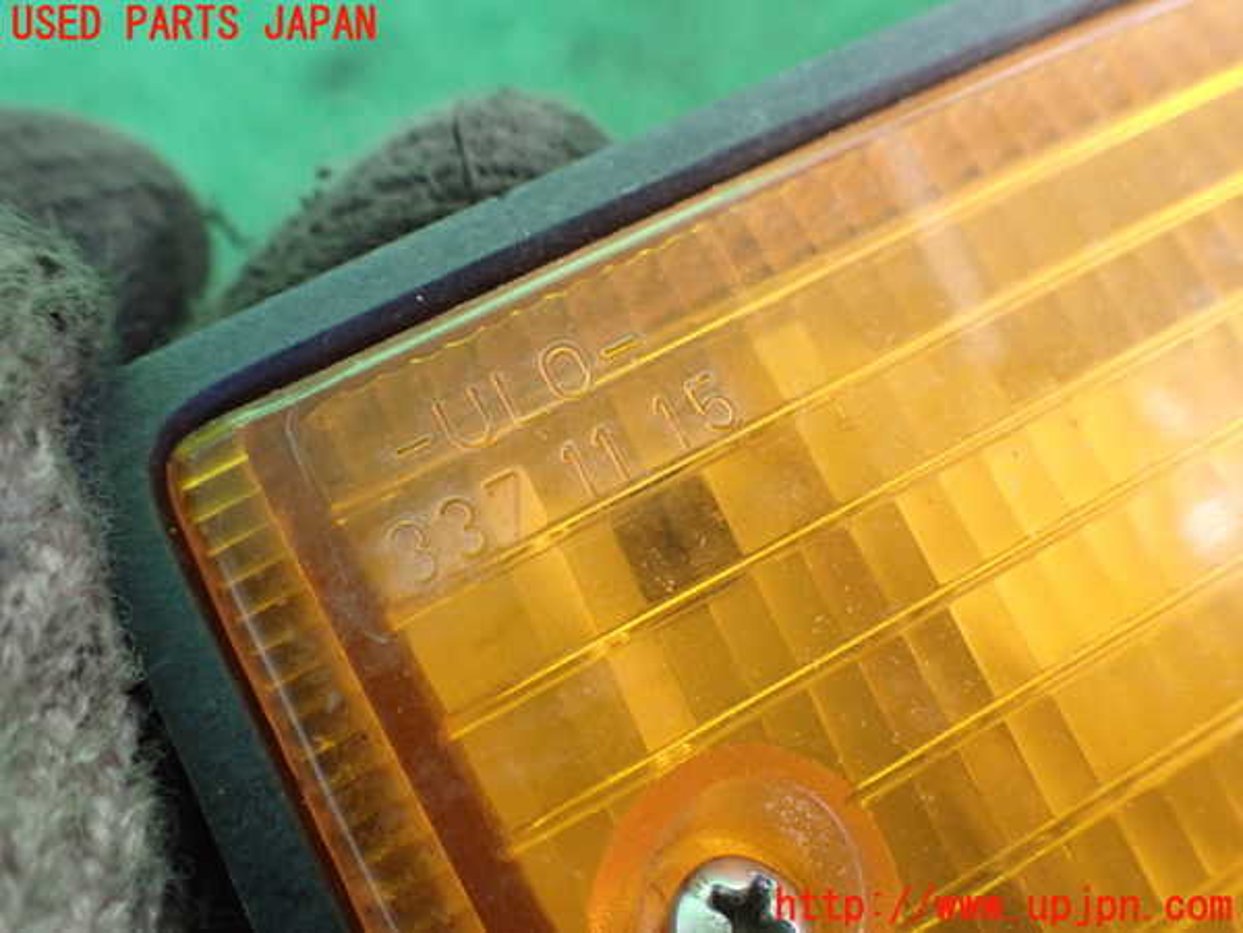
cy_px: 466
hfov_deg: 60.0
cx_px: 622
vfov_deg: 46.8
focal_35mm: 30
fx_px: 1077
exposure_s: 1/125
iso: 640
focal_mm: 5.4
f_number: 2.3
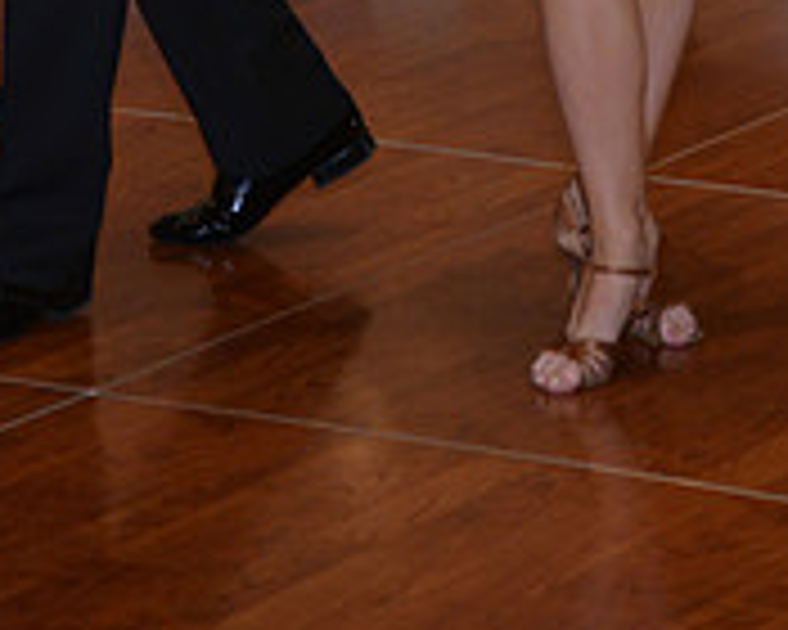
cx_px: 421
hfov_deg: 7.6
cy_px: -554
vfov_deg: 5.9
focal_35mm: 255
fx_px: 5947
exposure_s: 1/250
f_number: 4
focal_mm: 82
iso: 1000
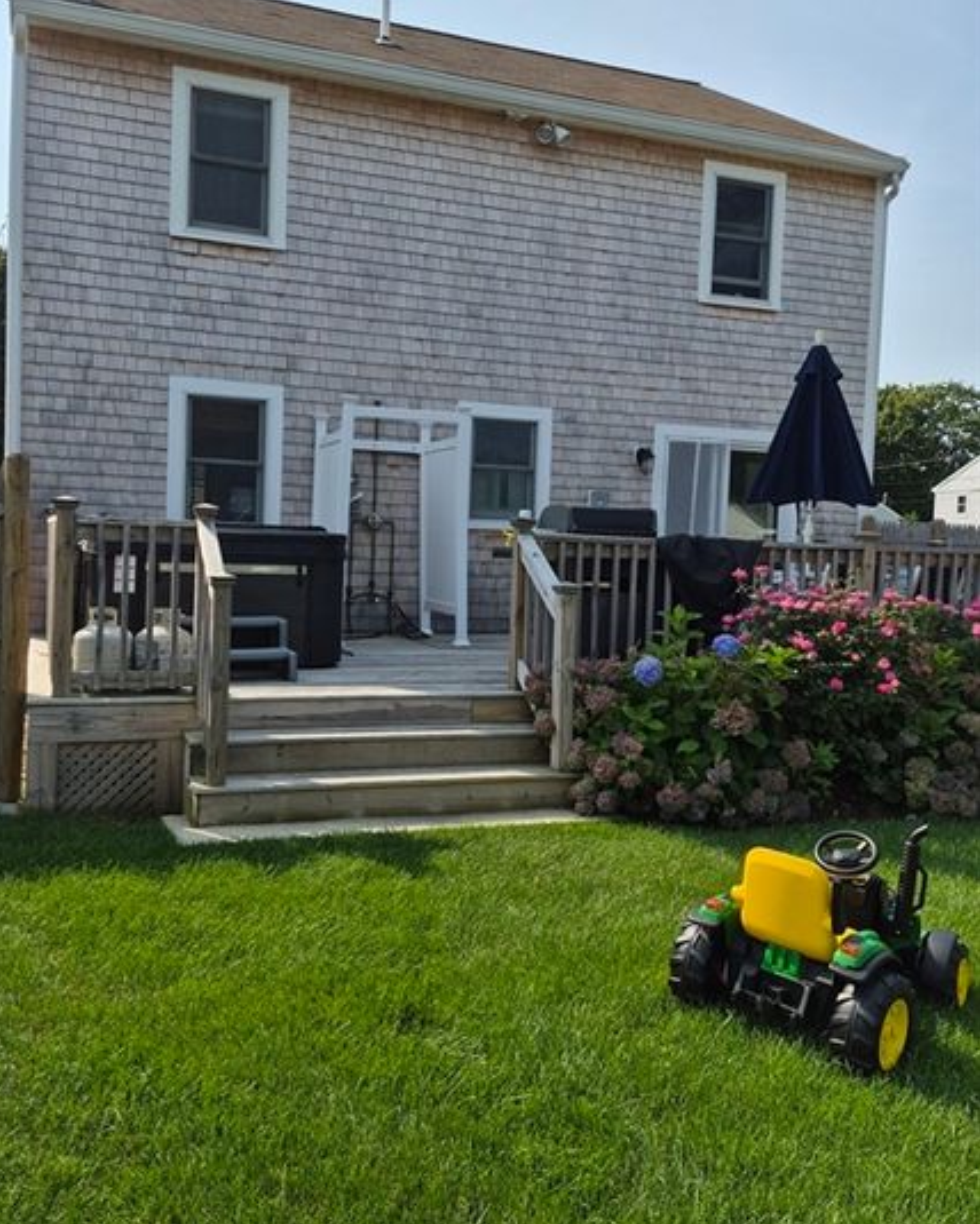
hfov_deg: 51.3
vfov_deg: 62.2
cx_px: 410
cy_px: 578
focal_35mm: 28
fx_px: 1015
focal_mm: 5.4
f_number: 1.8
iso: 80
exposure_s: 1/7552
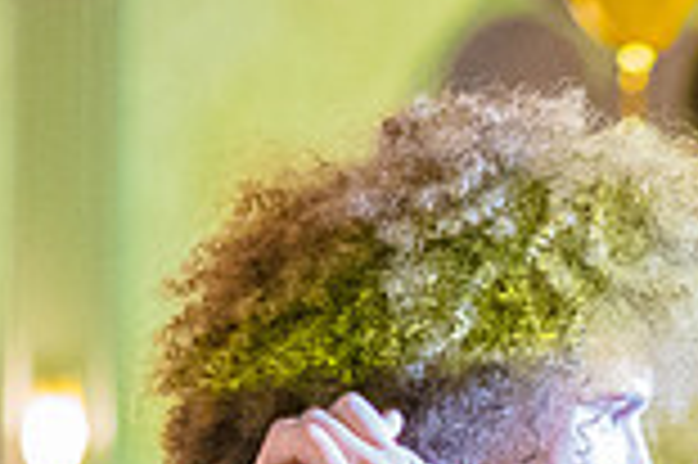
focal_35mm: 195
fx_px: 3777
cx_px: 703
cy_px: 863
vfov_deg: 6.8
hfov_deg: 10.5
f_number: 1.4
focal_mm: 35
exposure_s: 1/50
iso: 8000
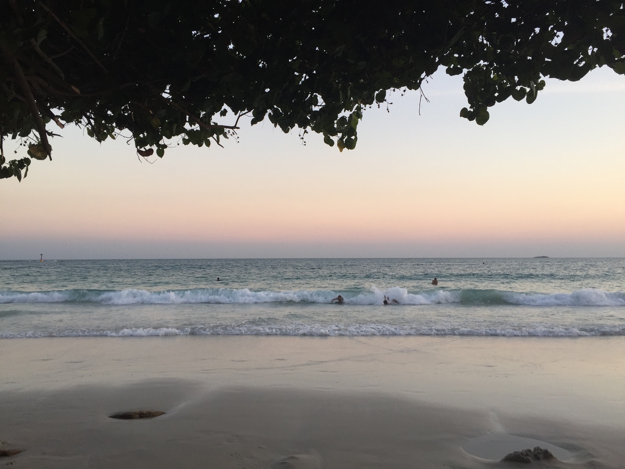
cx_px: 312
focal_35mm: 29
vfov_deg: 48.2
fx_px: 524
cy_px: 234
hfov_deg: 61.7
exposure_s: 1/100
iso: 32
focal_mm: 4.15
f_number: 2.2
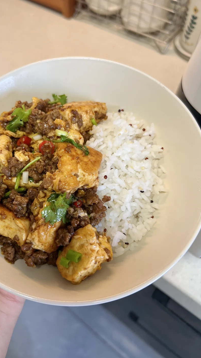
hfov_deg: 39.8
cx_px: 70
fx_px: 275
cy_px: 175
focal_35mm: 29
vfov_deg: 66.1
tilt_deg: -56.3
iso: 64
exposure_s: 1/121
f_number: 1.5
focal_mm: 5.7
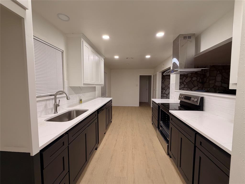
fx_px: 99
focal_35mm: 14
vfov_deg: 85.7
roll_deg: +0.3
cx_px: 122
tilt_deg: -3.4
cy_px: 92
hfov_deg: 102.1
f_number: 2.2
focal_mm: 2.22
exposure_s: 1/120
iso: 200
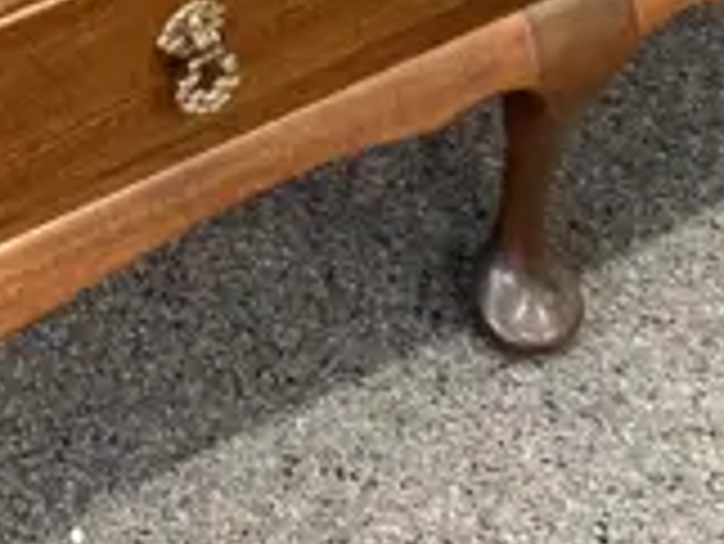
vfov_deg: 8.4
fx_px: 3454
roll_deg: -0.5
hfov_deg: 11.9
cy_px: -683
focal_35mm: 165
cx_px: 184
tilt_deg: -31.8
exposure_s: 1/50
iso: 160
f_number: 1.8
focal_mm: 4.25
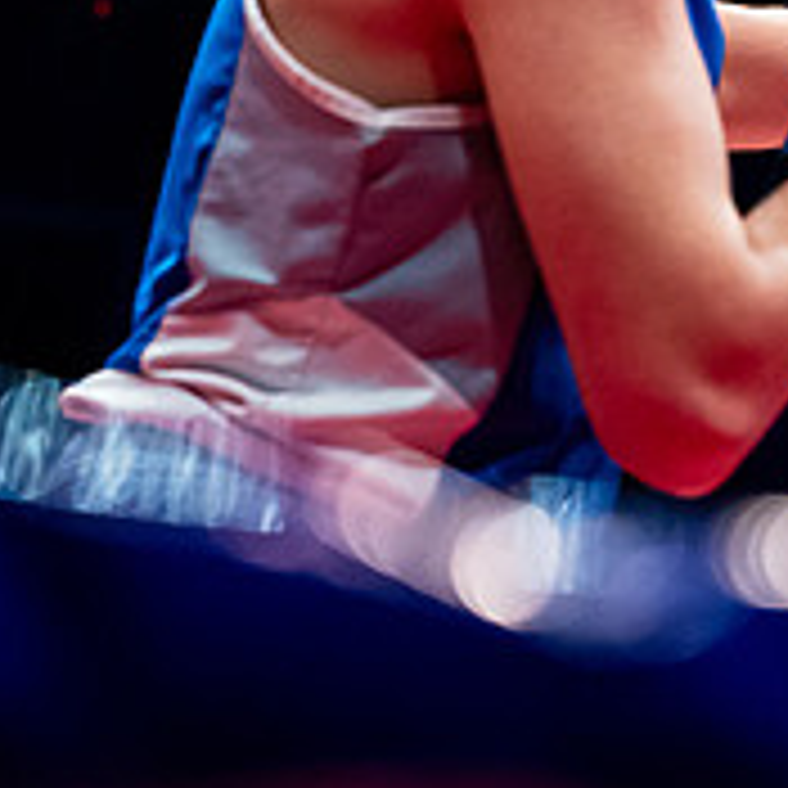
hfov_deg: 10.0
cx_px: 1412
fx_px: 4250
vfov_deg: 10.5
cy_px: 89
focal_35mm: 165
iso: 4000
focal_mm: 50
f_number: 2.8
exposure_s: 1/1000
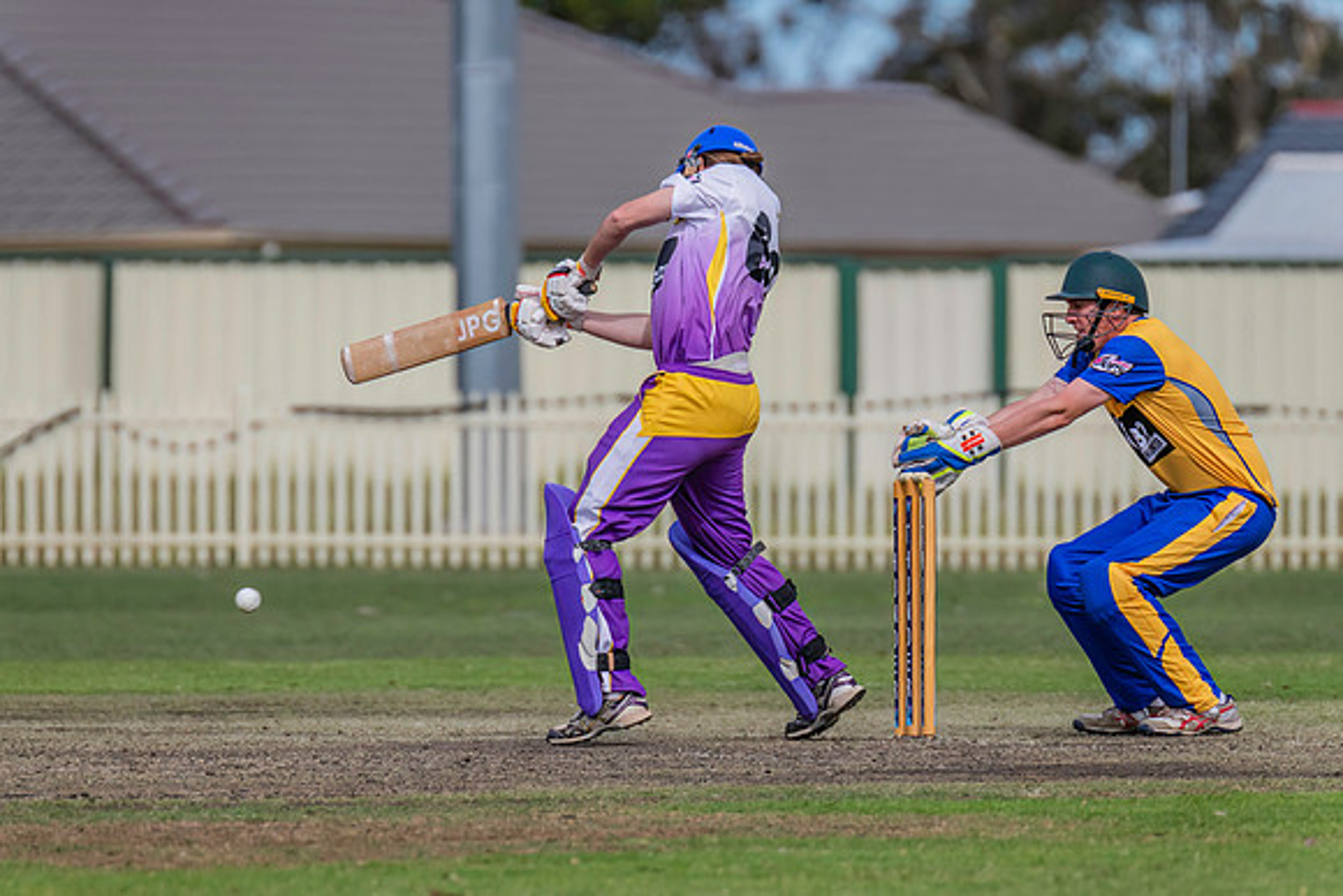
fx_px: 23891
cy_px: 451
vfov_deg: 2.1
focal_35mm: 640
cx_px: 638
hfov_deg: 3.2
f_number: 7.1
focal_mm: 600
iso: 800
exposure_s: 1/2500
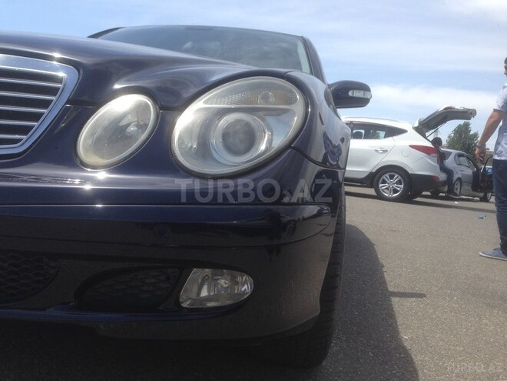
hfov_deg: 55.4
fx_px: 483
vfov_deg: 42.9
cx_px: 254
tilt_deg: -3.6
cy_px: 190
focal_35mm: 33
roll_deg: -5.5
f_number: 2.4
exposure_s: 1/1153
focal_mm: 4.12
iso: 50
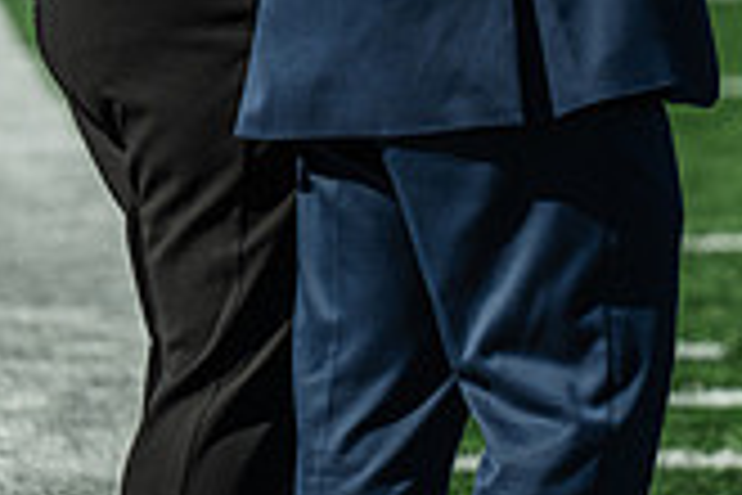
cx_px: 787
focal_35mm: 564
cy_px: -290
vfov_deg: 2.4
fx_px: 11624
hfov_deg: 3.7
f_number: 3.5
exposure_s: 1/1250
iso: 100
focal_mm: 160
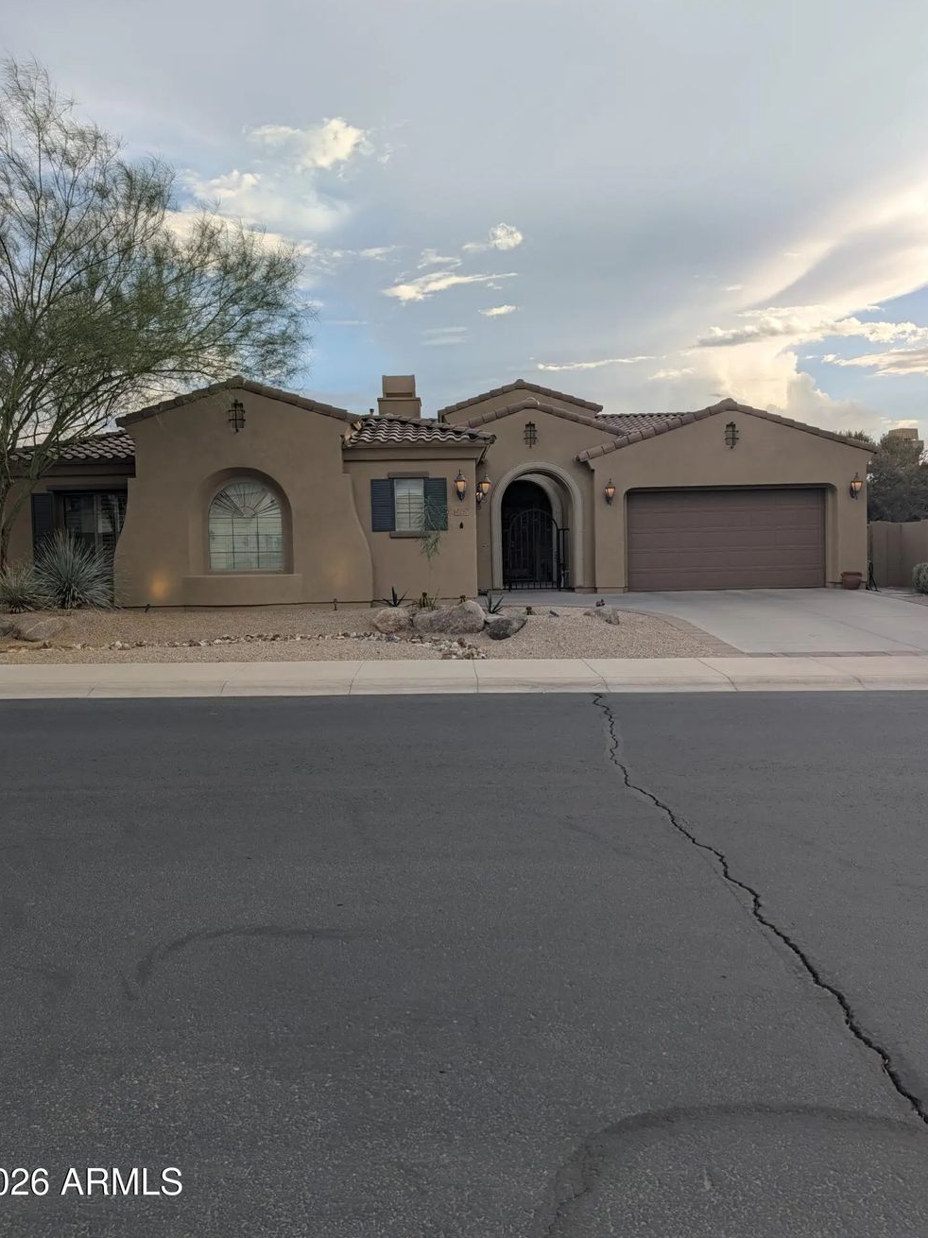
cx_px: 450
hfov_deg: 54.9
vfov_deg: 69.4
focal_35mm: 25
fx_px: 894
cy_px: 596
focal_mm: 6.9
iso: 23
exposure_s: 1/967
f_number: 1.68
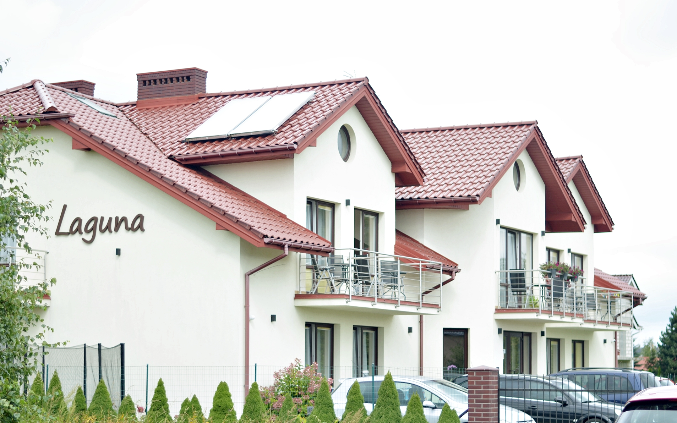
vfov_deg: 16.3
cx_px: 350
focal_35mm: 80
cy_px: 219
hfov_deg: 25.8
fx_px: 1476
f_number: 1.8
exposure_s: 1/800
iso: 100
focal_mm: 50
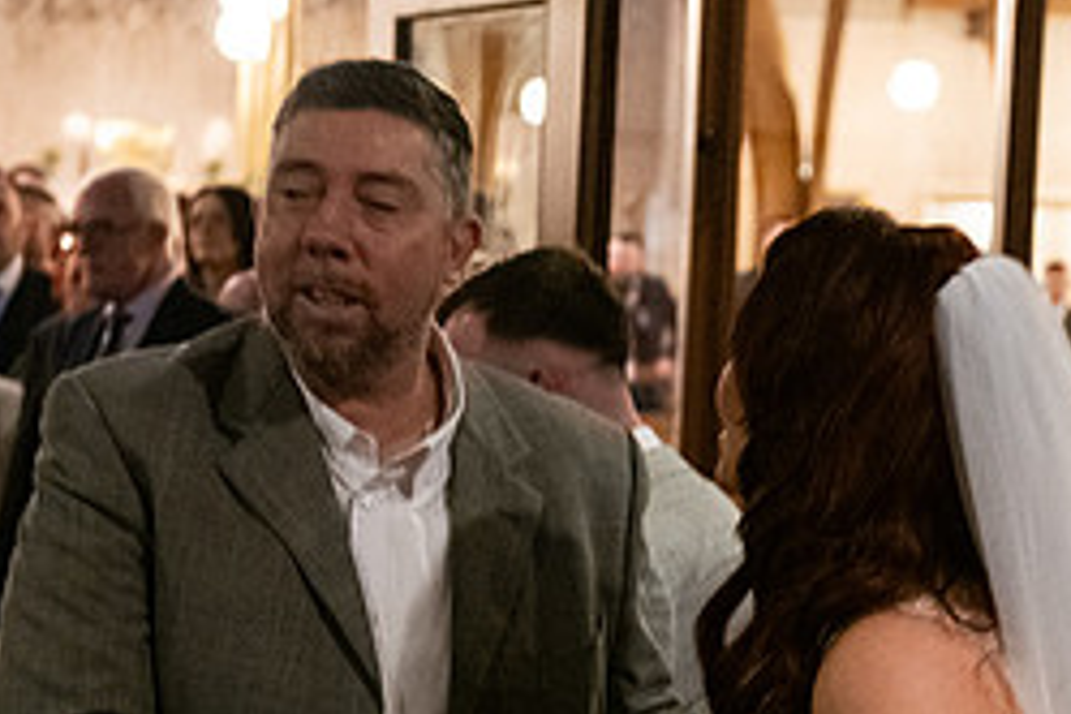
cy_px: 518
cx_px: 860
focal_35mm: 112
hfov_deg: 18.1
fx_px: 3332
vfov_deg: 12.2
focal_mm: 48
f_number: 3.5
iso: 2500
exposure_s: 1/160
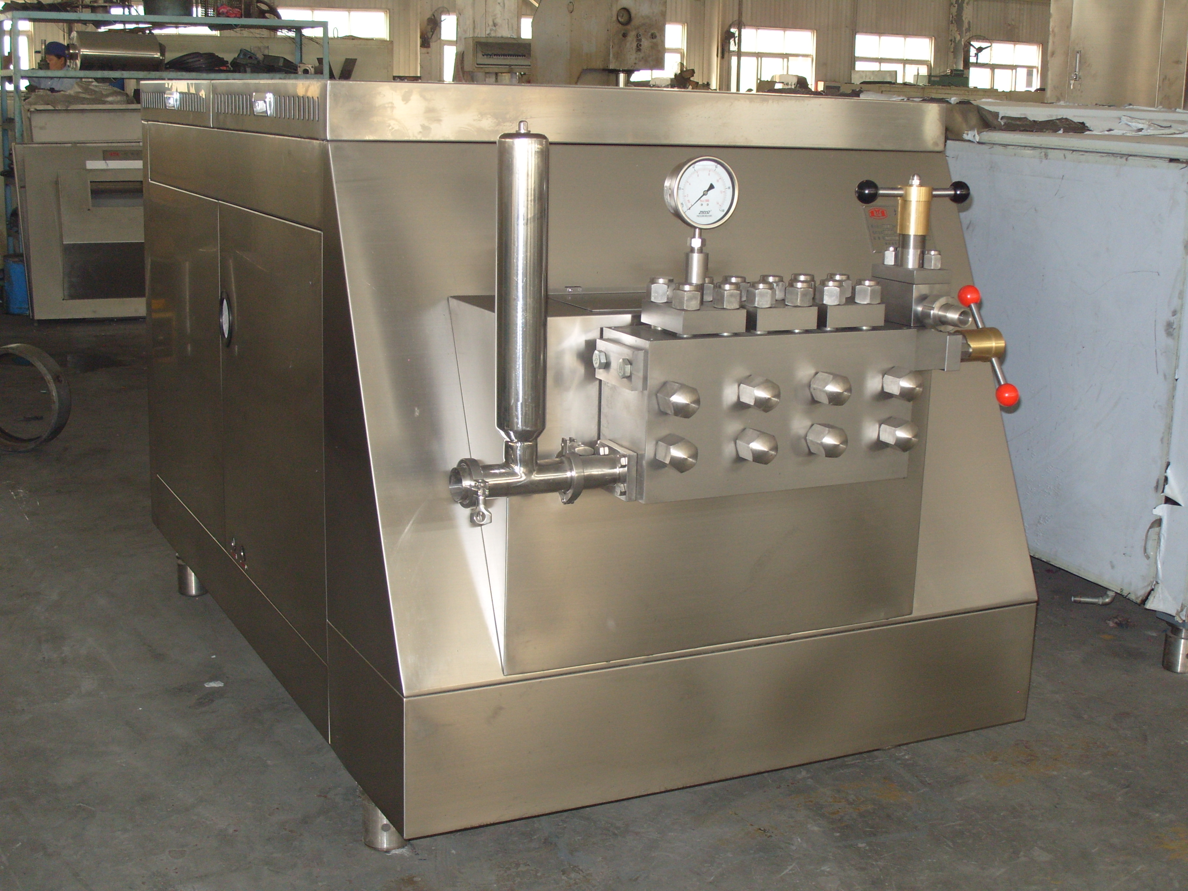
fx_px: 1510
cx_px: 594
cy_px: 446
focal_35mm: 44
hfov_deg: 42.9
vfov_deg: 32.9
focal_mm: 9.9
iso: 200
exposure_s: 1/60
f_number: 3
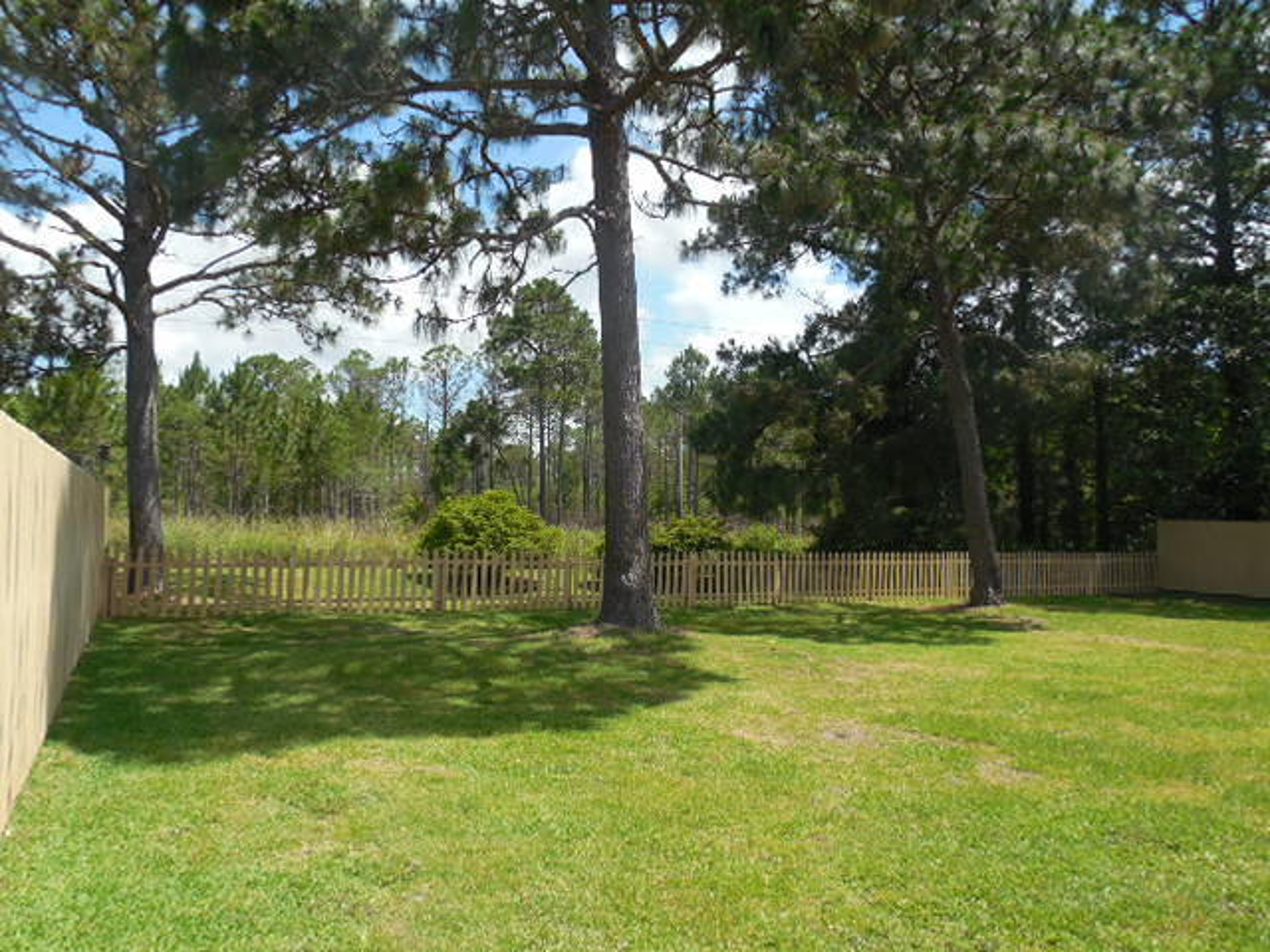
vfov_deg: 54.9
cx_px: 635
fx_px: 917
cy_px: 476
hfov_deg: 69.4
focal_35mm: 25
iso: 125
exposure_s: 1/800
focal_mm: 4.5
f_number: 3.3
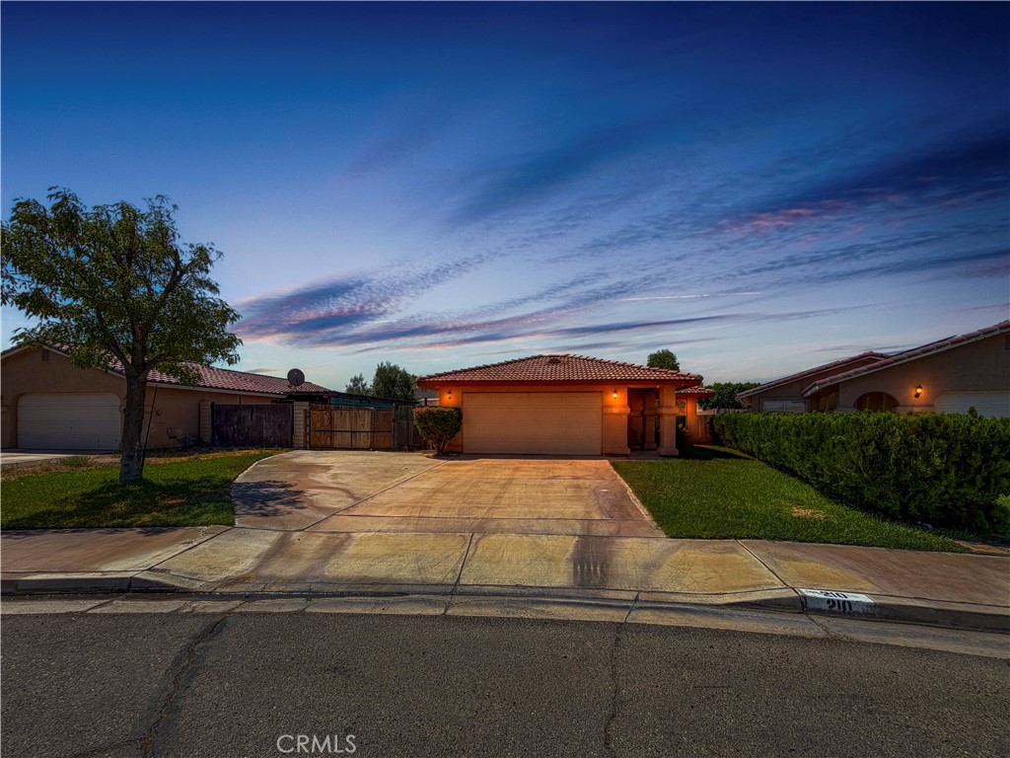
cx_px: 505
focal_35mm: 14
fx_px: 408
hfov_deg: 102.1
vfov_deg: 85.7
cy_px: 379
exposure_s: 1/1400
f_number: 2.2
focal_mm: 2.22
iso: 20
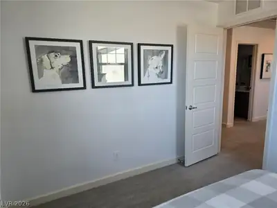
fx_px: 184
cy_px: 104
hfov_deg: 73.9
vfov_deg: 58.9
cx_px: 138
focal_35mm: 23
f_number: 1.8
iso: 100
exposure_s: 1/120
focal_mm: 5.4
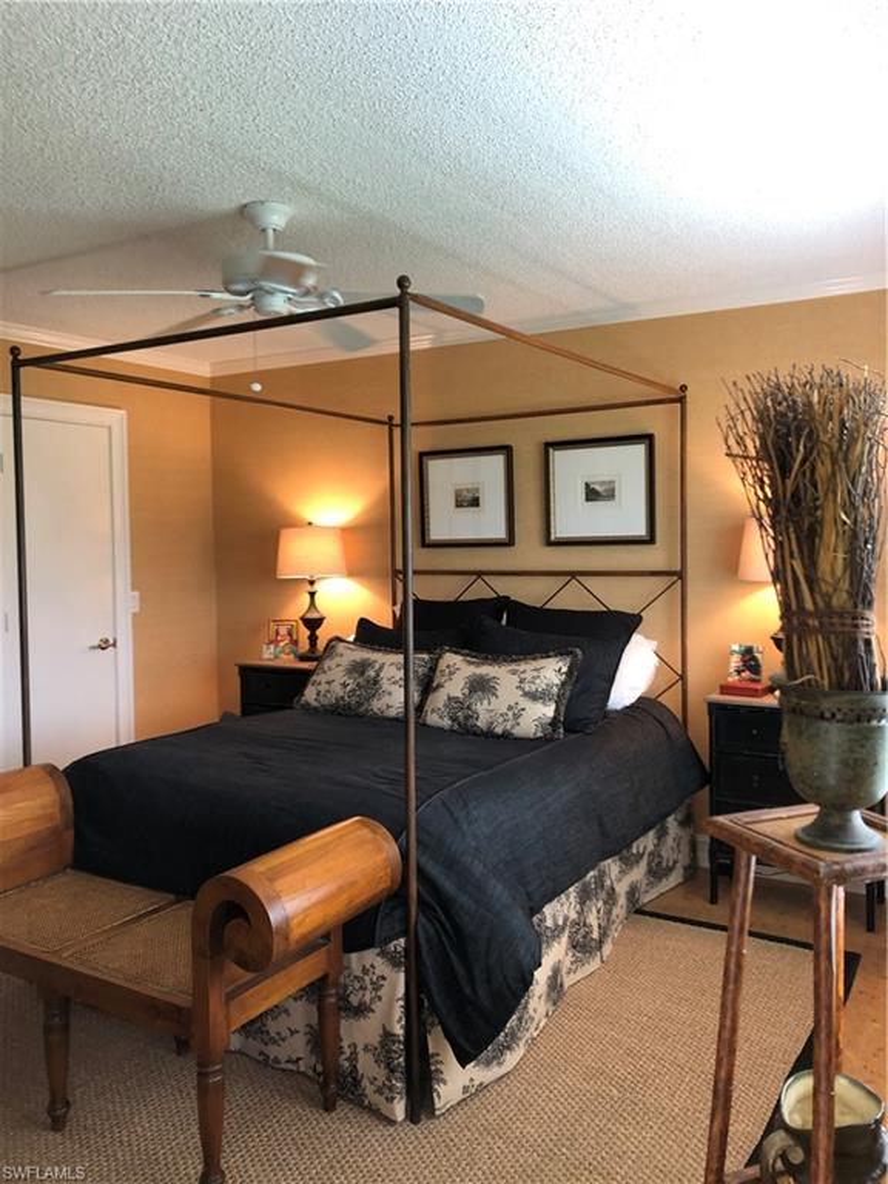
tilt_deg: -1.2
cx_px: 444
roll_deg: +0.5
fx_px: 958
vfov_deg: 63.4
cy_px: 592
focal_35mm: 28
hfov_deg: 49.7
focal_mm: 3.99
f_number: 1.8
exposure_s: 1/20
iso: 40
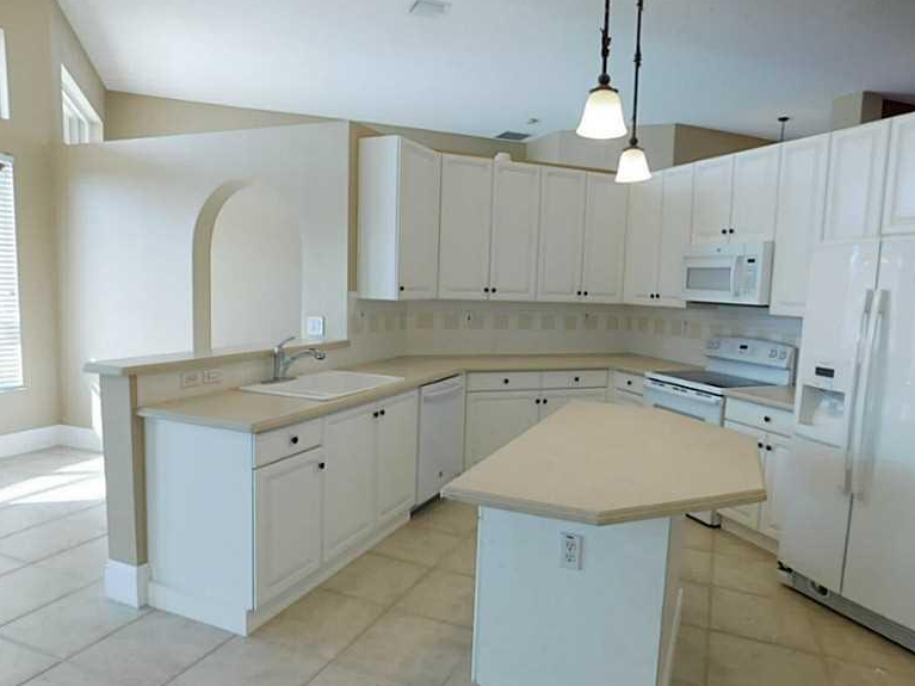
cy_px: 353
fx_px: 634
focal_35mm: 24
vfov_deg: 56.8
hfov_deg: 71.6
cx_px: 471
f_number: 3
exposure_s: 1/50
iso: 125
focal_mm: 4
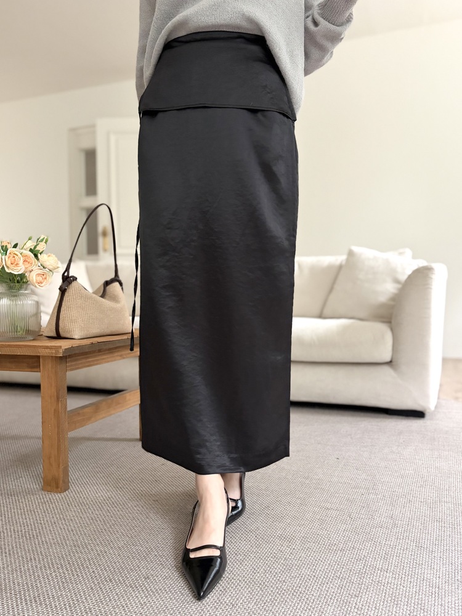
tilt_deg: -1.5
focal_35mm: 26
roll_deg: -4.1
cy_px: 308
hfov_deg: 53.1
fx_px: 463
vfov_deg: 67.3
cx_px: 231
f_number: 1.6
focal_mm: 5.96
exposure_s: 1/60
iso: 400
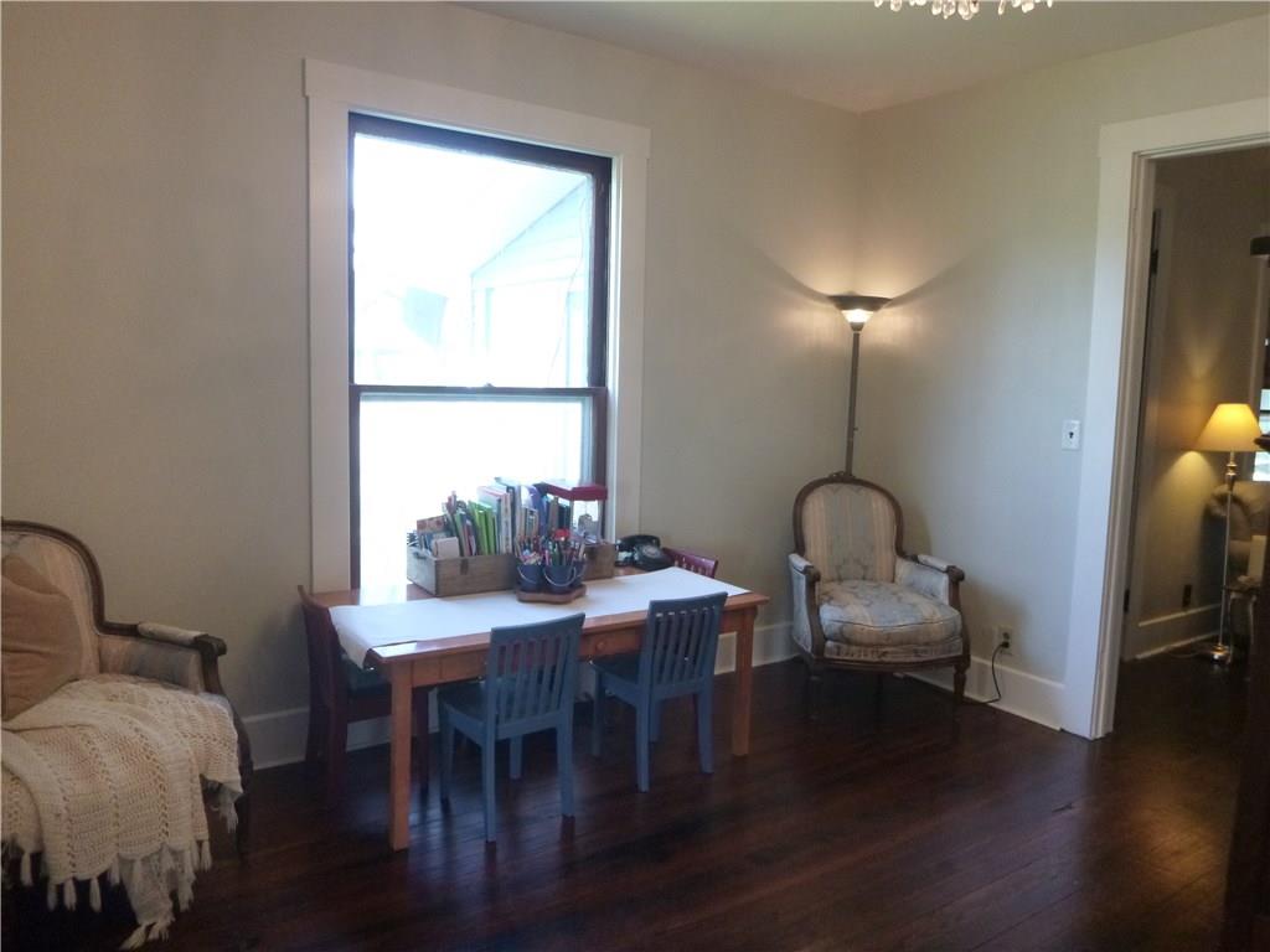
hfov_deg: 69.4
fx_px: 917
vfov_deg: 54.9
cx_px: 635
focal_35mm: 25
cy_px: 476
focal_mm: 4.5
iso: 400
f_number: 3.9
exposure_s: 1/30
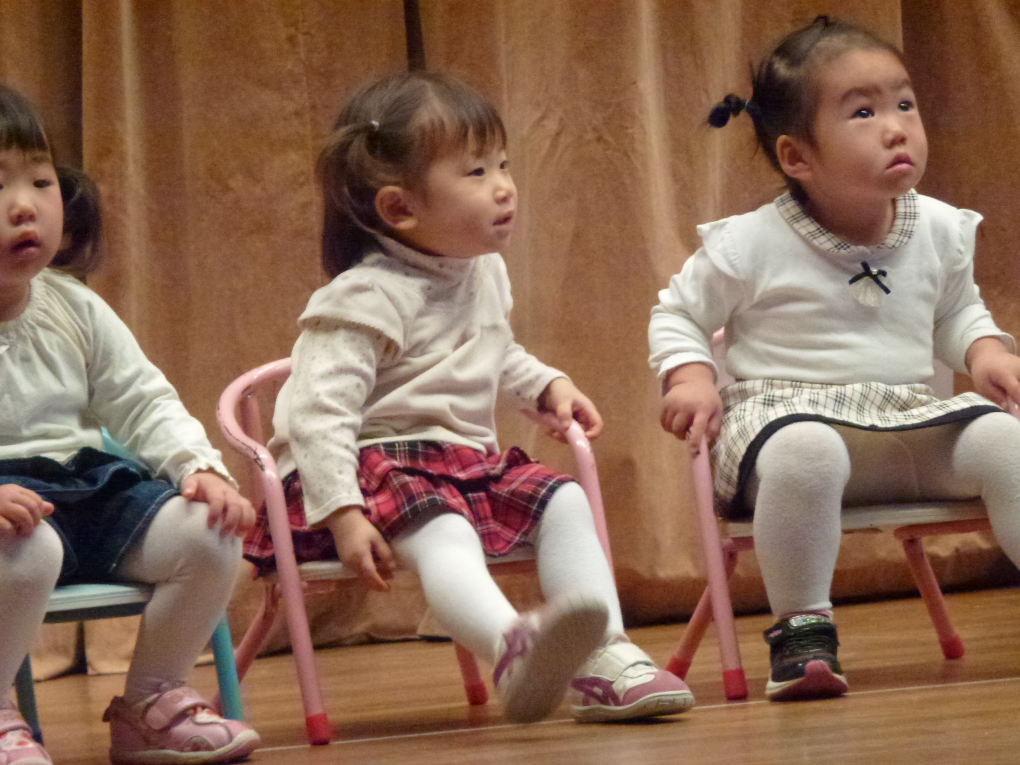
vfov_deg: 5.2
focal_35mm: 285
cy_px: 382
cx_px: 510
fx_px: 8398
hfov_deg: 7.0
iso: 800
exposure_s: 1/40
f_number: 5.7
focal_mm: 51
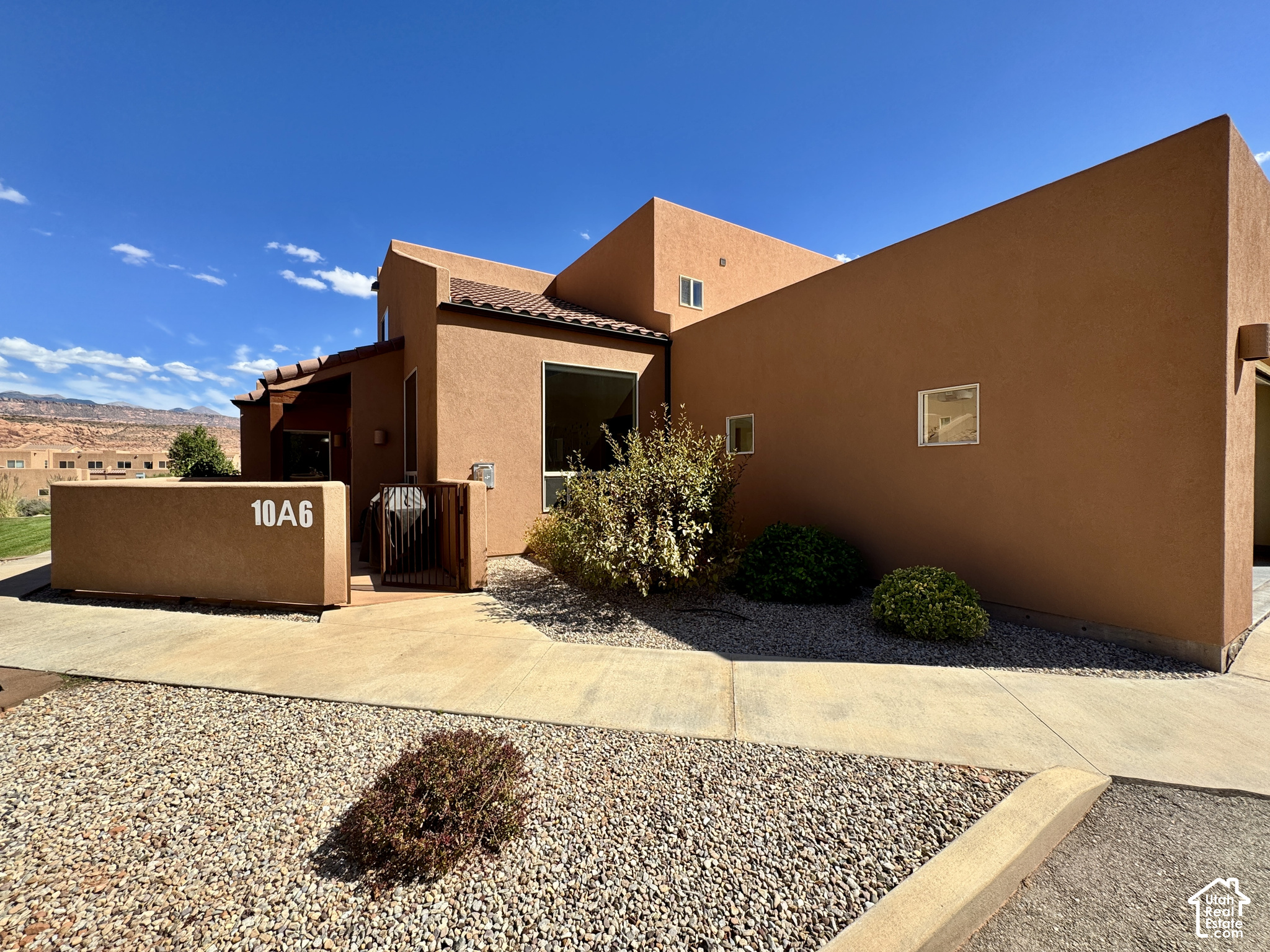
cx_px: 635
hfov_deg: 102.1
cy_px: 476
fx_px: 514
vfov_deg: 85.7
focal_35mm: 14
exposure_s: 1/1110
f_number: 2.2
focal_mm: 2.22
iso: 40
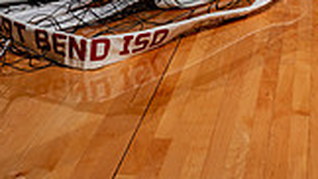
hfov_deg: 21.7
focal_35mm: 96
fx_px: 809
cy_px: -212
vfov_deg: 11.1
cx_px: 292
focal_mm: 33
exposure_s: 1/250
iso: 200
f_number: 5.6
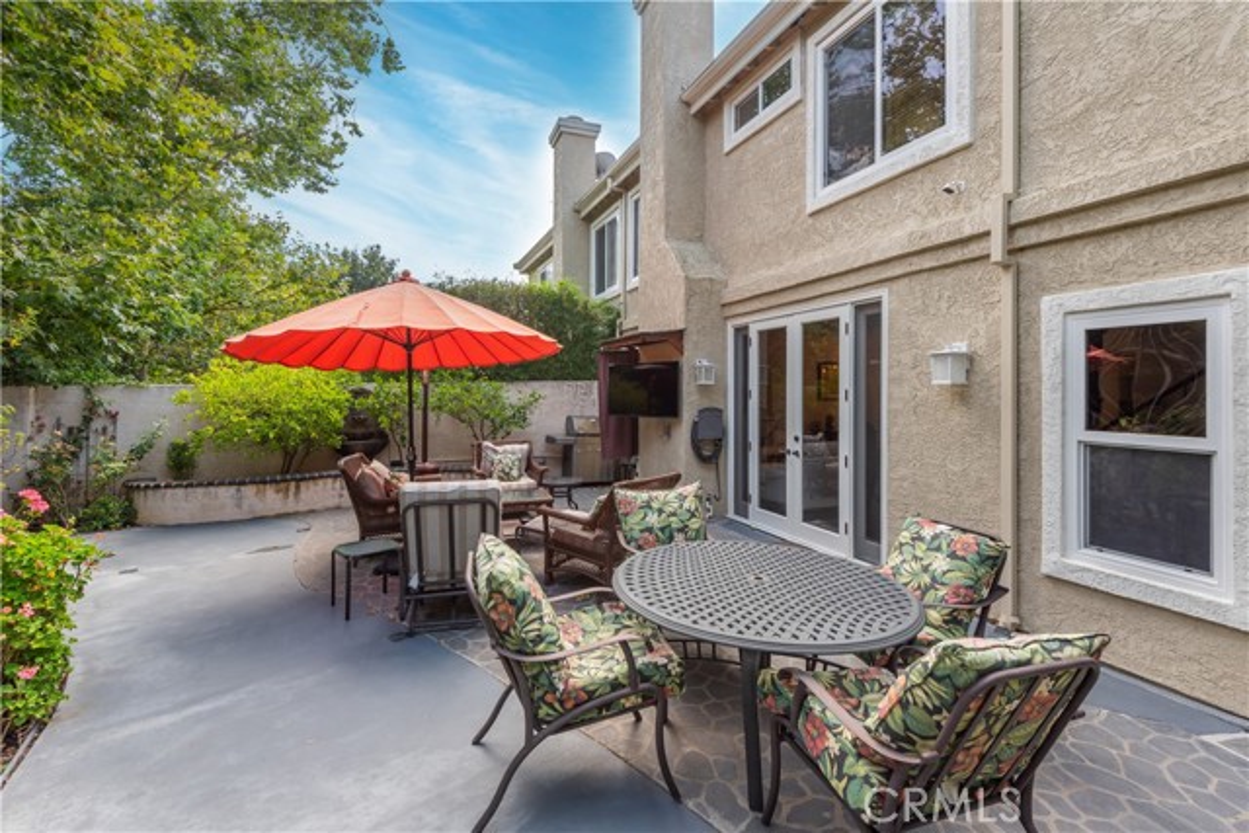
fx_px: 555
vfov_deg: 73.8
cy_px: 416
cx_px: 624
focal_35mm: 16
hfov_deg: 96.7
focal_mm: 16
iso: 100
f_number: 8
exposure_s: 1/60
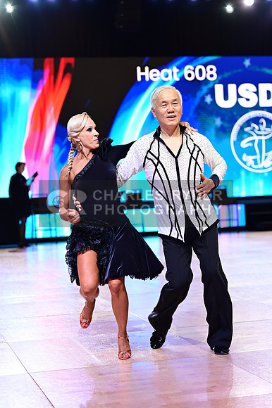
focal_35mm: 81
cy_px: 204
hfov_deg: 16.8
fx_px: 919
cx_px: 136
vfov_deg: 25.1
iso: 1600
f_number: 2.8
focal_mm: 81
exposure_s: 1/500
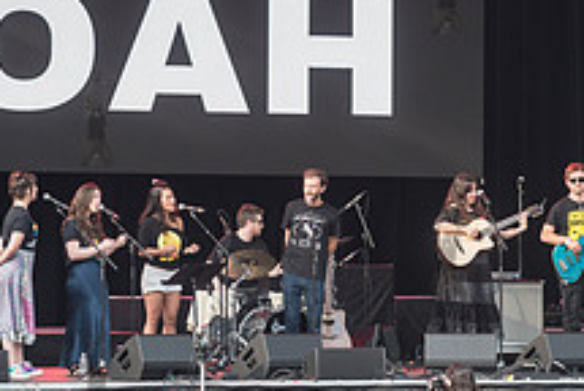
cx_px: 445
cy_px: 248
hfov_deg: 9.4
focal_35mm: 218
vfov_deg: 6.3
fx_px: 3541
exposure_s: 1/250
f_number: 4
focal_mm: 80
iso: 500
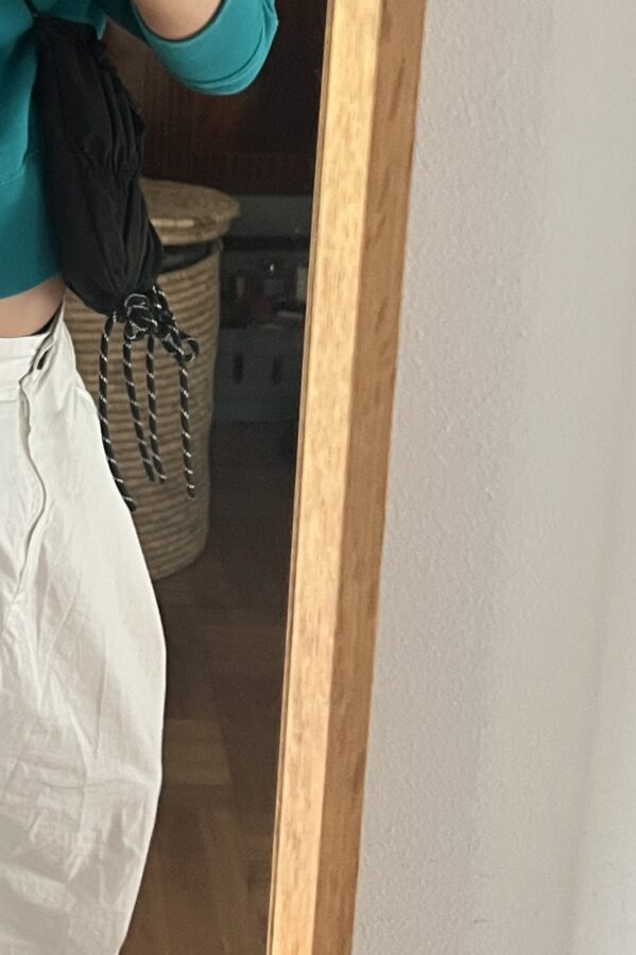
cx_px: -85
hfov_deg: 17.1
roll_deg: -1.1
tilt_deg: -14.6
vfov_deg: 25.8
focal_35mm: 77
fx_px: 2041
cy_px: 186
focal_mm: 5.7
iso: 500
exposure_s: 1/60
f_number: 1.5
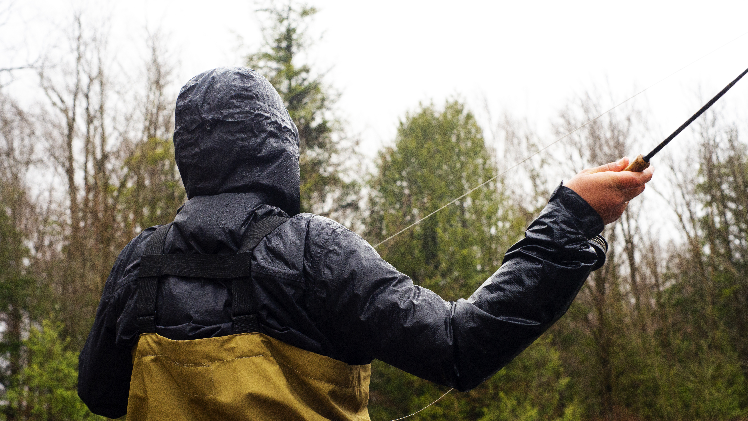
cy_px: 240
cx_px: 375
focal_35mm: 53
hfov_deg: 39.2
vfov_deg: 22.6
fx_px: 1051
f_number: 7.1
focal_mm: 50
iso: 1250
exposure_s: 1/200
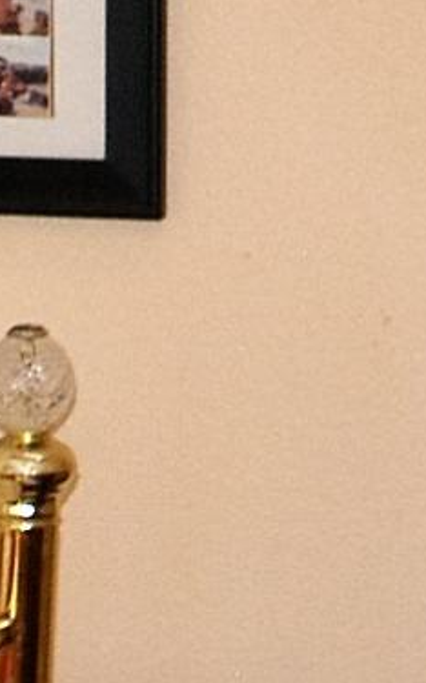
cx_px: 796
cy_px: -647
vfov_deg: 5.4
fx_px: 7050
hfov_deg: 3.4
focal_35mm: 379
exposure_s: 1/60
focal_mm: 31
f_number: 4.5
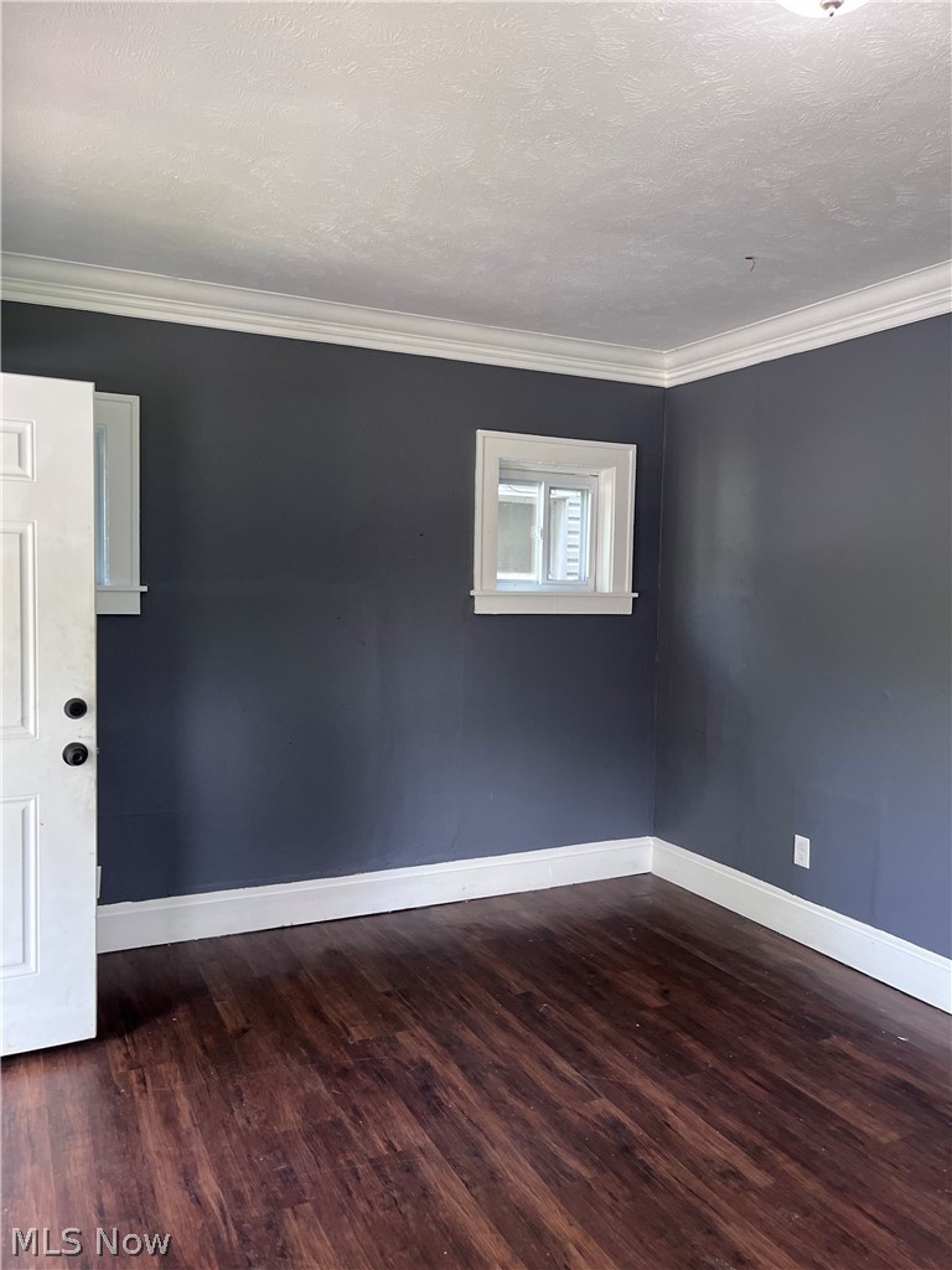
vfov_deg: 67.3
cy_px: 635
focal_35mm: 26
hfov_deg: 53.1
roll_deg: -1.3
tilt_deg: -3.4
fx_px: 953
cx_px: 476
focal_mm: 5.1
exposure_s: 1/108
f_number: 1.6
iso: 125
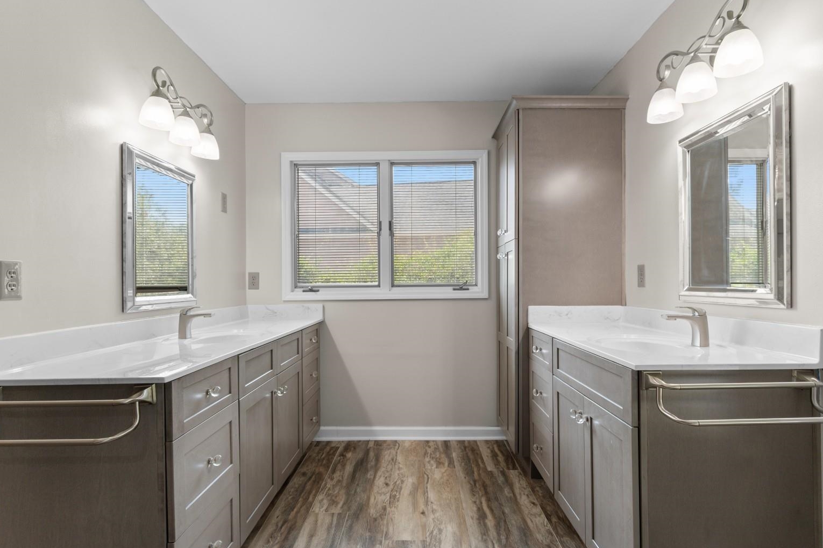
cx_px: 414
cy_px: 276
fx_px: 411
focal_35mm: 18
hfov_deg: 90.0
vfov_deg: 67.4
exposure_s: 1/13
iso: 100
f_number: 4.8
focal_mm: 11.5
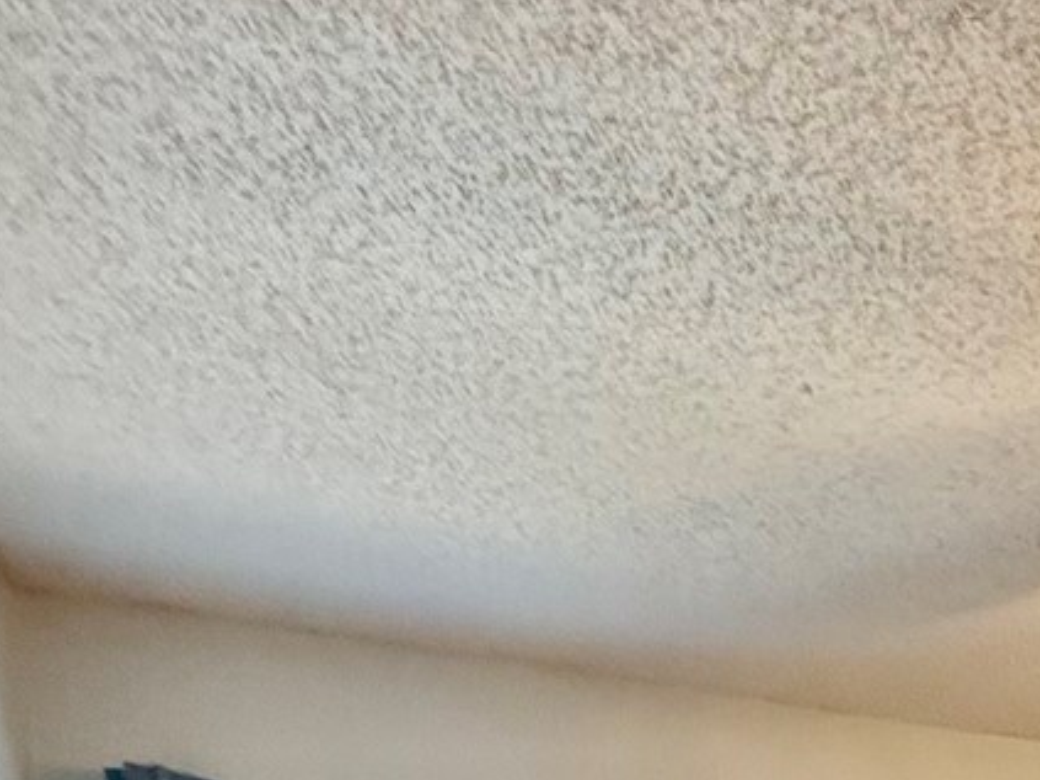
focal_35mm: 53
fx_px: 1592
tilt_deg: -4.5
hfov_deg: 25.8
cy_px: 1353
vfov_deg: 20.6
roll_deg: +0.6
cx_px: 1598
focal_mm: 2.22
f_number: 2.2
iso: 640
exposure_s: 1/120
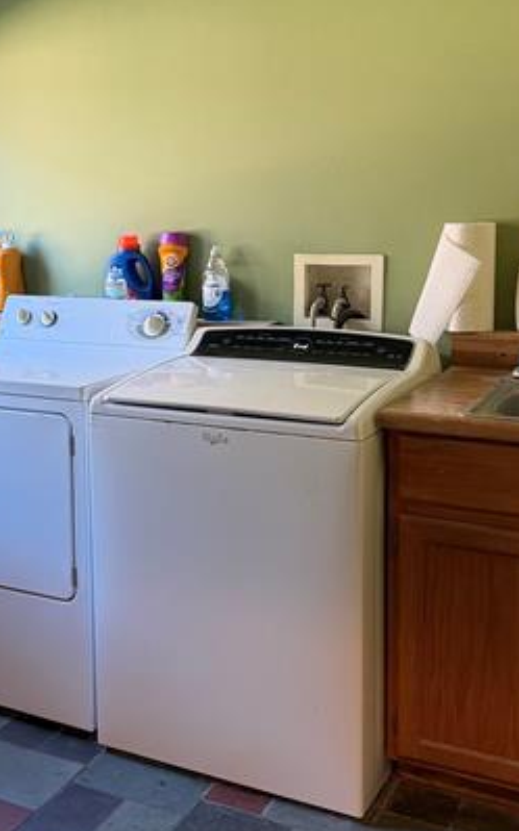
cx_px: 77
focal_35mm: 49
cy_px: 323
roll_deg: +1.9
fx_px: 1110
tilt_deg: -7.3
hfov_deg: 25.7
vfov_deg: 40.8
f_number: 1.78
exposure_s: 1/60
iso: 250
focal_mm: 6.76
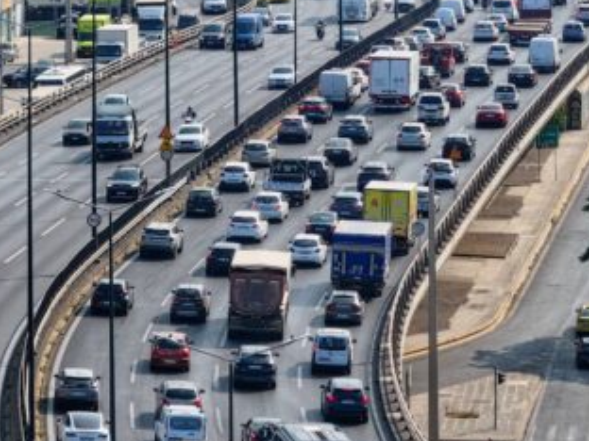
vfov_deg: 4.4
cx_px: 372
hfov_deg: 5.8
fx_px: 5802
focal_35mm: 341
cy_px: 60
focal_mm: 30.7
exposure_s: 1/800
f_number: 3.4
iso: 100
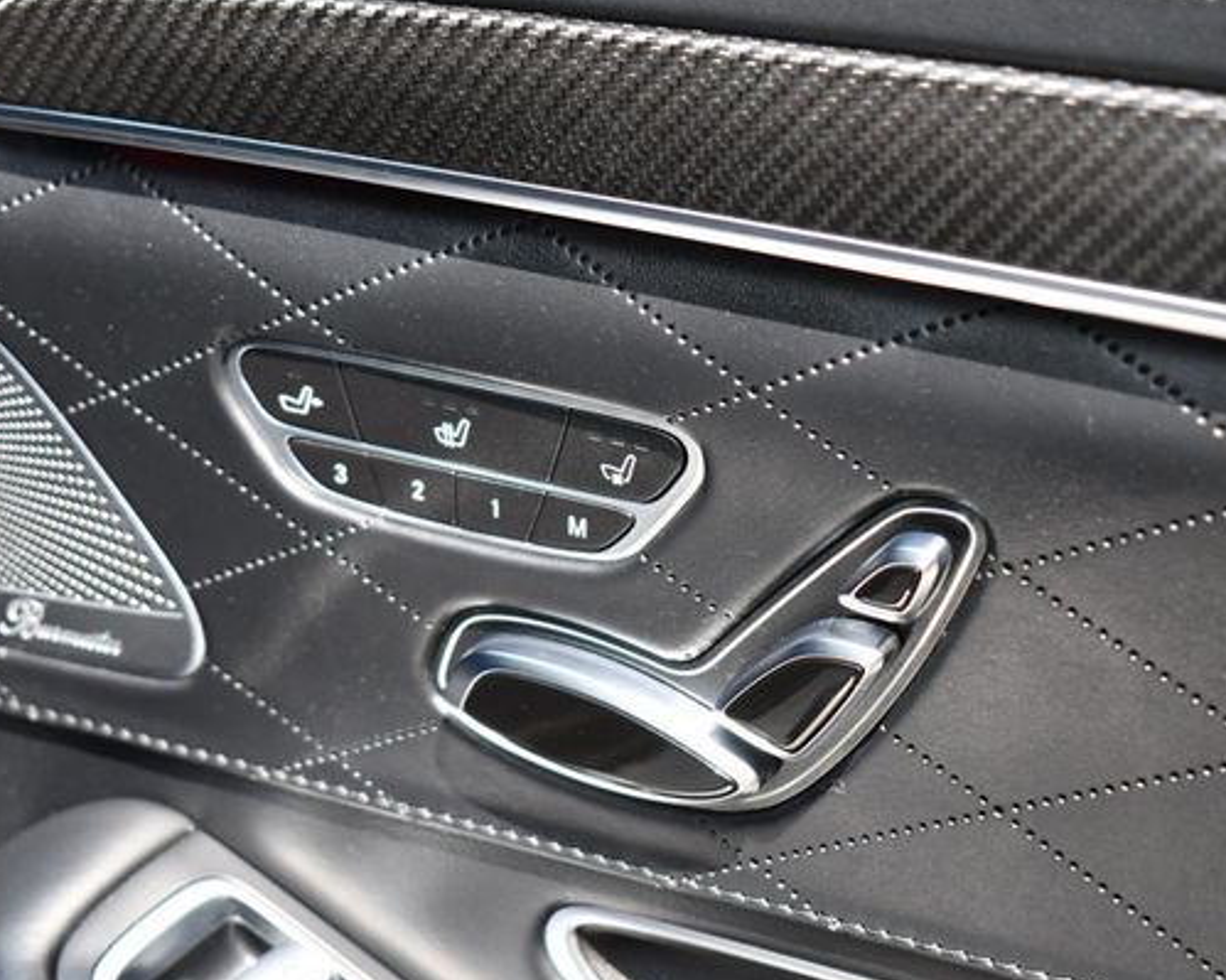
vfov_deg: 23.5
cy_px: 472
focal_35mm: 65
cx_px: 636
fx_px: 2358
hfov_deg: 29.1
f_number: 5
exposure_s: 1/250
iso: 400
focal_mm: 36
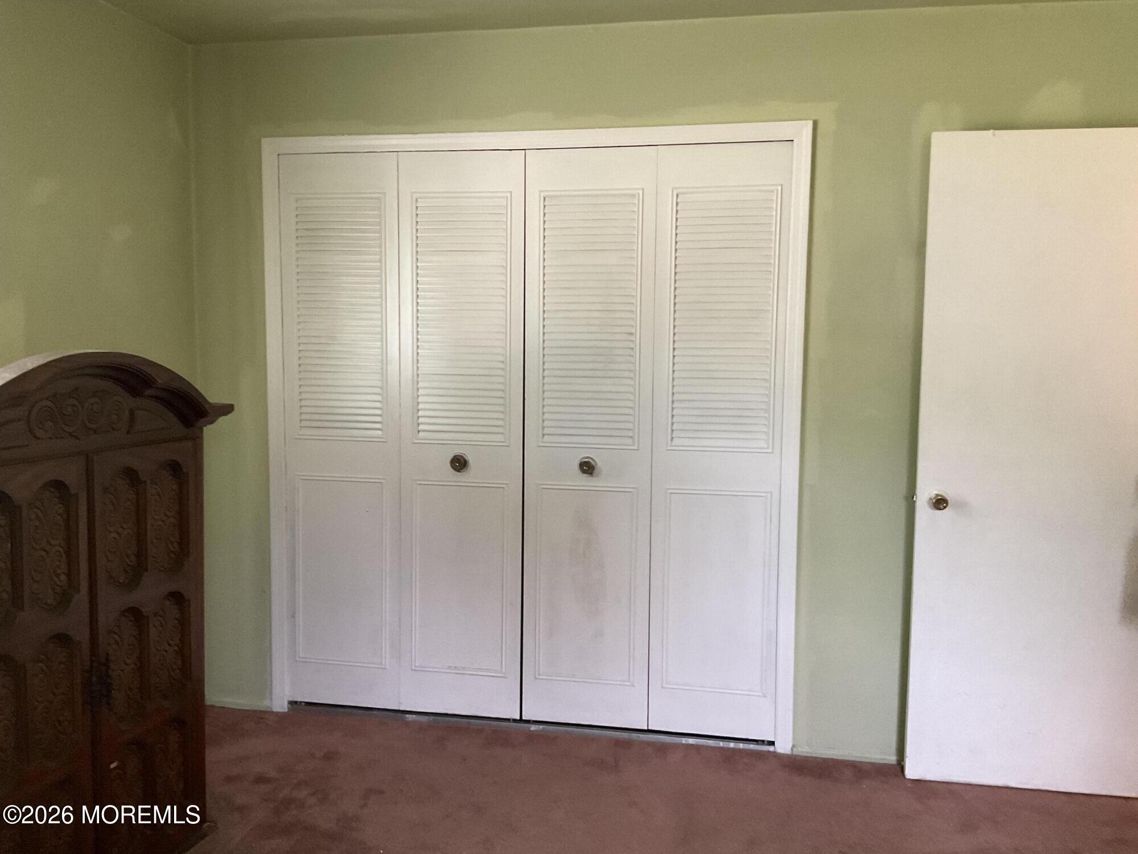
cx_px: 569
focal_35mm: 29
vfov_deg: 48.2
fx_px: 953
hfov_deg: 61.7
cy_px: 427
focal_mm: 3
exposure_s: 1/48
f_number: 1.8
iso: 320
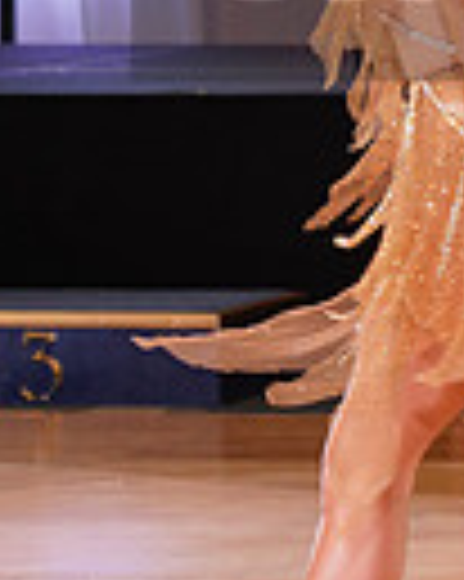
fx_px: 7596
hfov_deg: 3.5
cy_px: -67
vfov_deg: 4.4
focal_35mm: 442
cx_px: 755
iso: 1600
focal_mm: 105
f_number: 5
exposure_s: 1/160
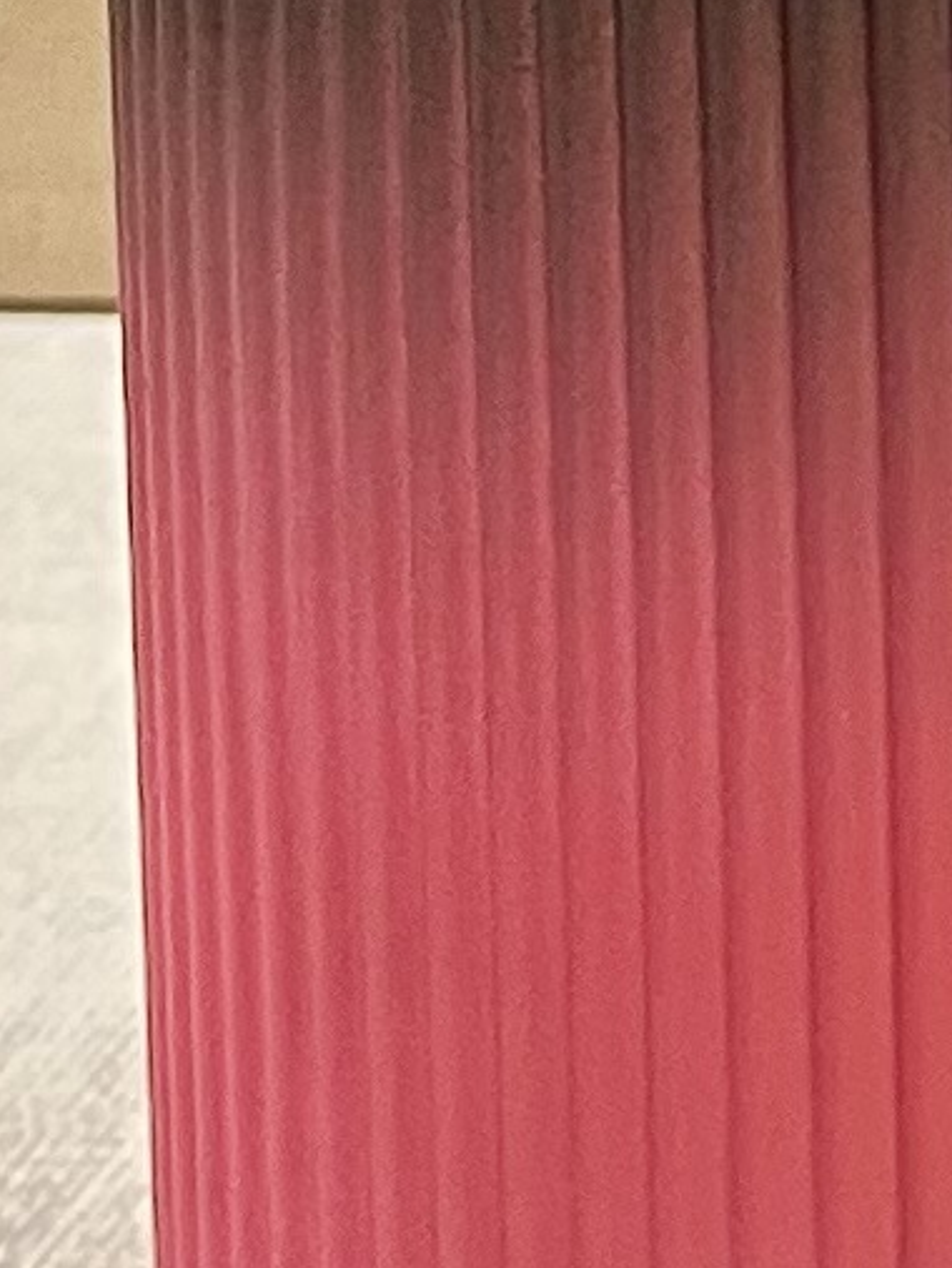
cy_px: -1754
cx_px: 3197
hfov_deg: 6.4
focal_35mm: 207
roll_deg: +0.6
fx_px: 7584
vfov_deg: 8.7
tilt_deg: -5.7
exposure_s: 1/50
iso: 64
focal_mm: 5.1
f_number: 1.6
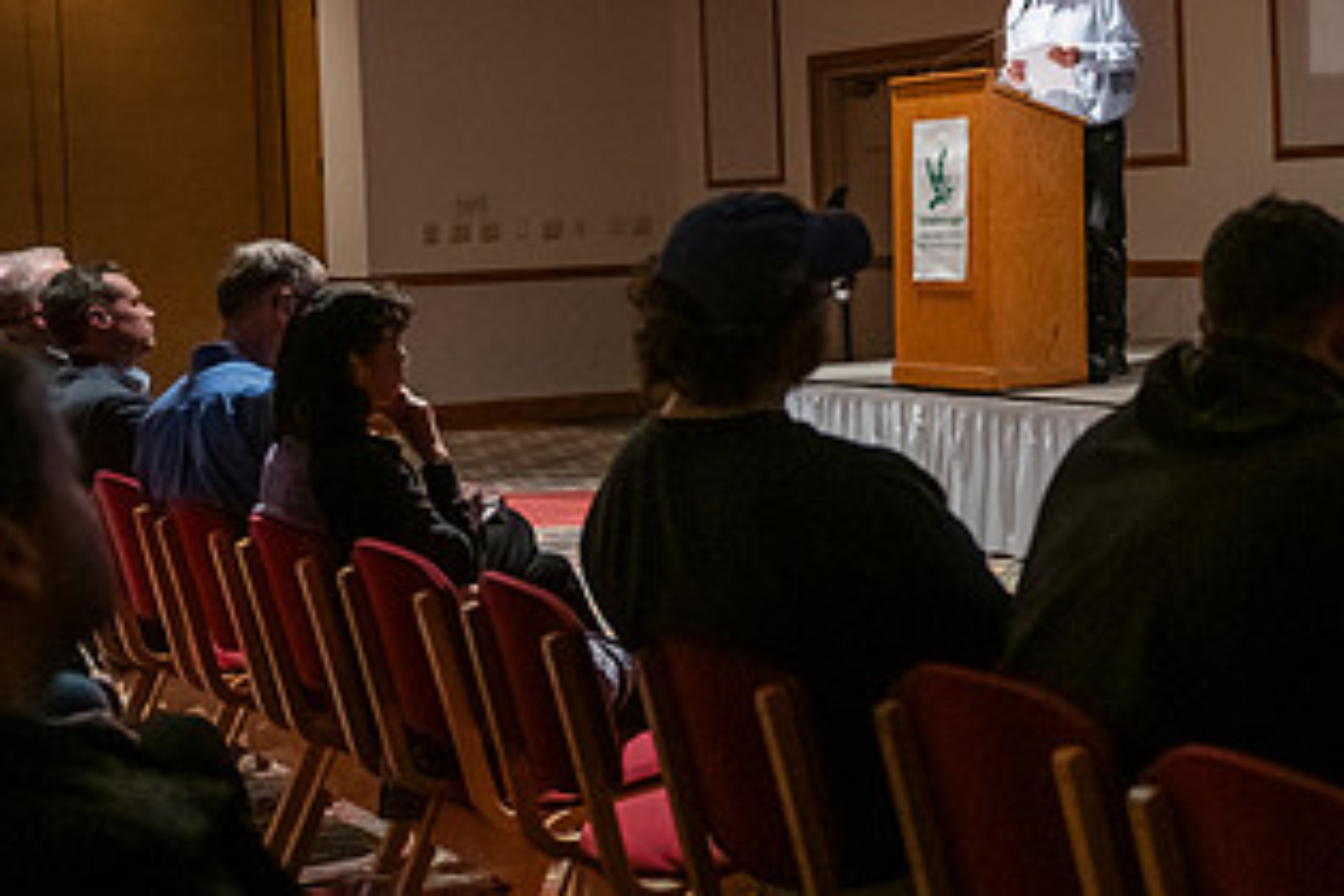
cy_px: 233
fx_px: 2613
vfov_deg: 19.3
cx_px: 1182
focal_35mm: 70
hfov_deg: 27.9
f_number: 2.8
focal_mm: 38
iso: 3200
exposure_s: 1/160
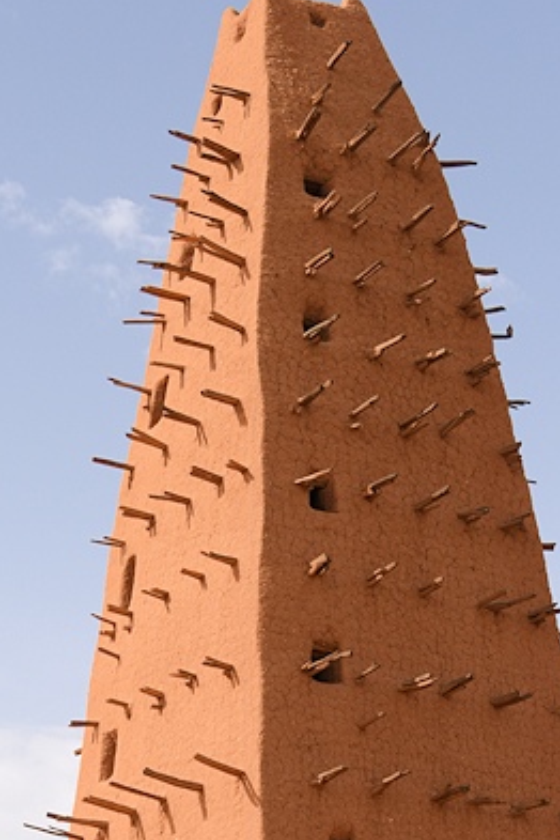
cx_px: 178
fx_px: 2310
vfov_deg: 19.9
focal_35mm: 99
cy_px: 883
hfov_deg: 13.8
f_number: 6.3
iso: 200
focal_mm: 38
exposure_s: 1/1250
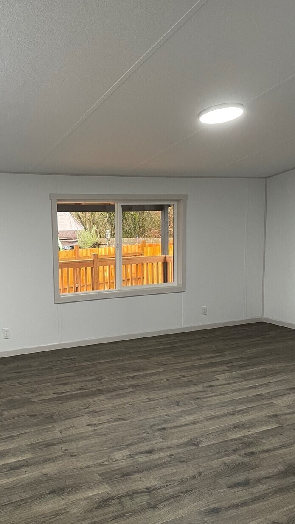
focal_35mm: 33
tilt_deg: -6.4
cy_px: 286
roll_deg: +1.8
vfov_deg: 59.4
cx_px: 93
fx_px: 459
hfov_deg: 35.2
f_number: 1.6
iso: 125
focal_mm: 4.2
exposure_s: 1/60
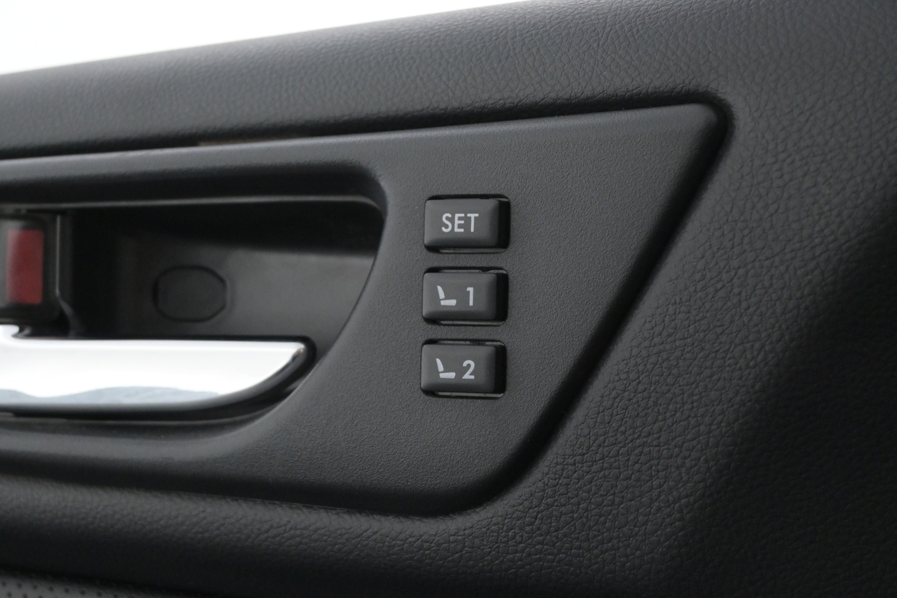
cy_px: 299
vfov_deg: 22.1
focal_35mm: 62
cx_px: 448
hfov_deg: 32.6
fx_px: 1532
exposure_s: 1/60
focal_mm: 41
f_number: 5.6
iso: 4000
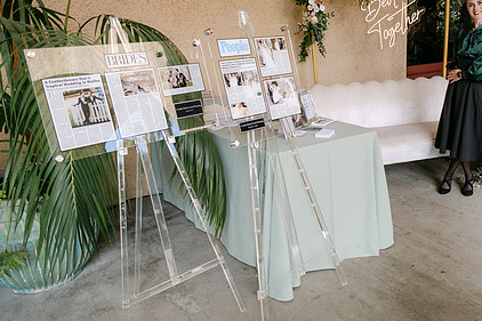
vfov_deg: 39.9
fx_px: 442
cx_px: 329
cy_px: 138
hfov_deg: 55.8
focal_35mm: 33
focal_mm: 16
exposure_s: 1/350
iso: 320
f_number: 2.8
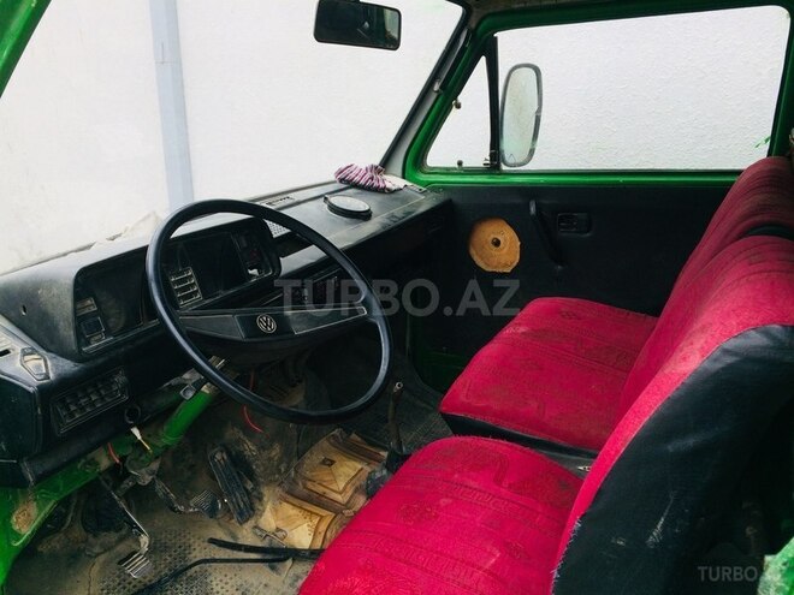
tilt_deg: -16.4
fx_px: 665
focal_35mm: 29
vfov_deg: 48.2
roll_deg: +0.6
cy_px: 298
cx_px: 397
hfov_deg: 61.7
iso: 32
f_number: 2.2
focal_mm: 4.15
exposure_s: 1/221
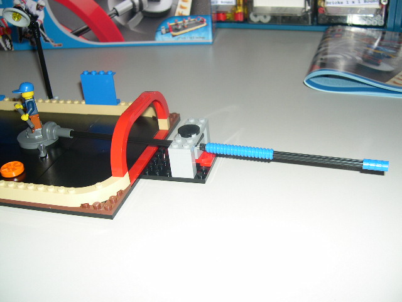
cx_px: 201
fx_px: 441
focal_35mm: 38
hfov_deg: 49.0
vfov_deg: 37.7
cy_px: 151
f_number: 2.8
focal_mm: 8
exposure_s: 1/60
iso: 100
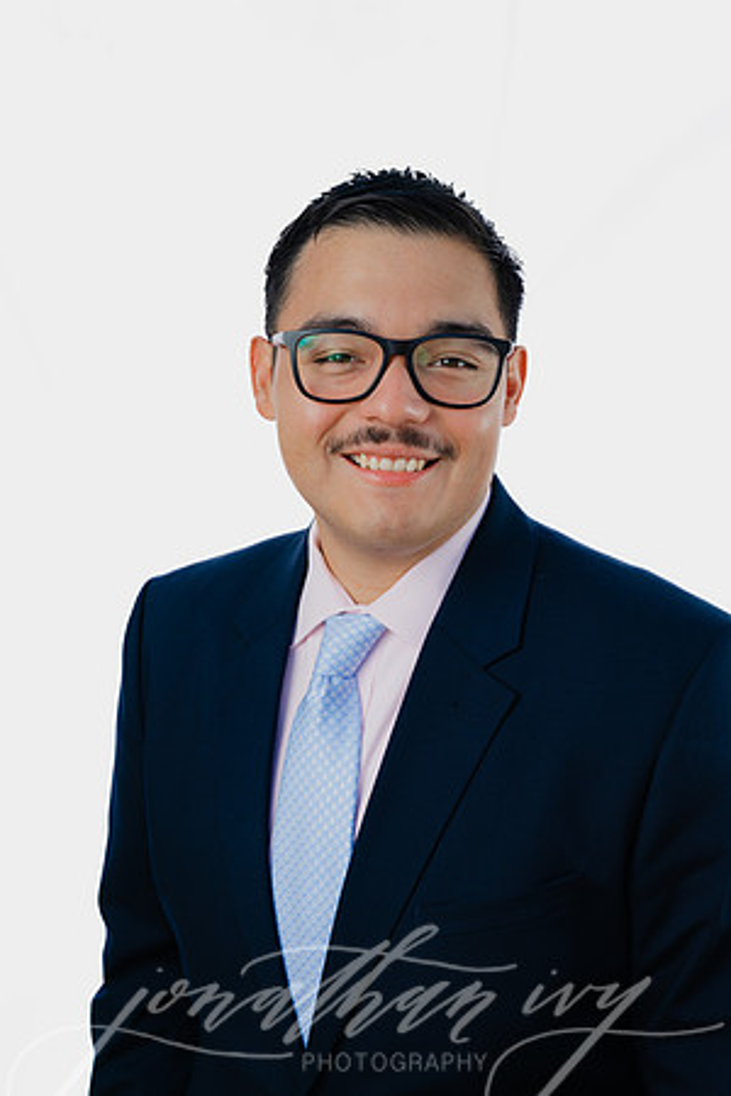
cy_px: 548
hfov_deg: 27.0
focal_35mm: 50
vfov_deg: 39.6
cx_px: 366
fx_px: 1523
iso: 100
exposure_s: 1/200
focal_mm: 50
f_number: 6.3
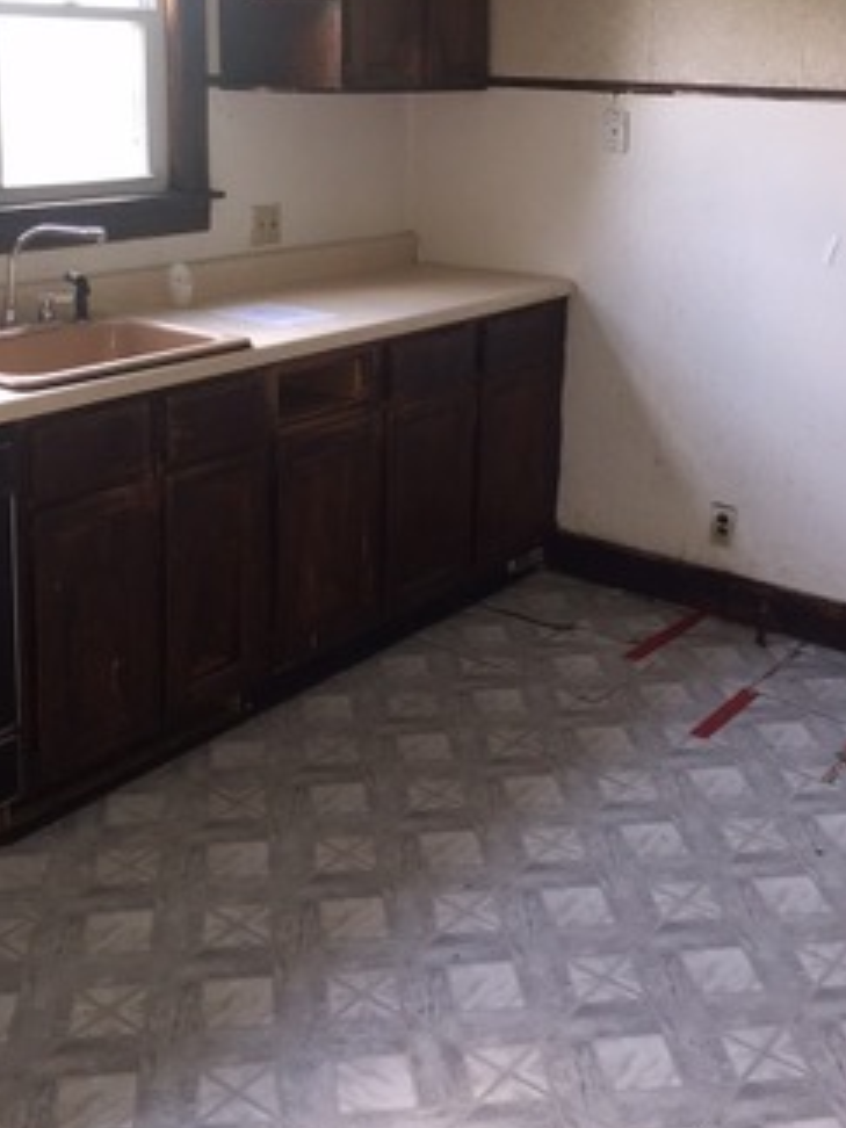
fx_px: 1401
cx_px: 446
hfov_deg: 33.6
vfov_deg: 43.0
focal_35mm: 43
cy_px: 341
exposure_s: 1/30
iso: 64
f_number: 2.2
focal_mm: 4.15
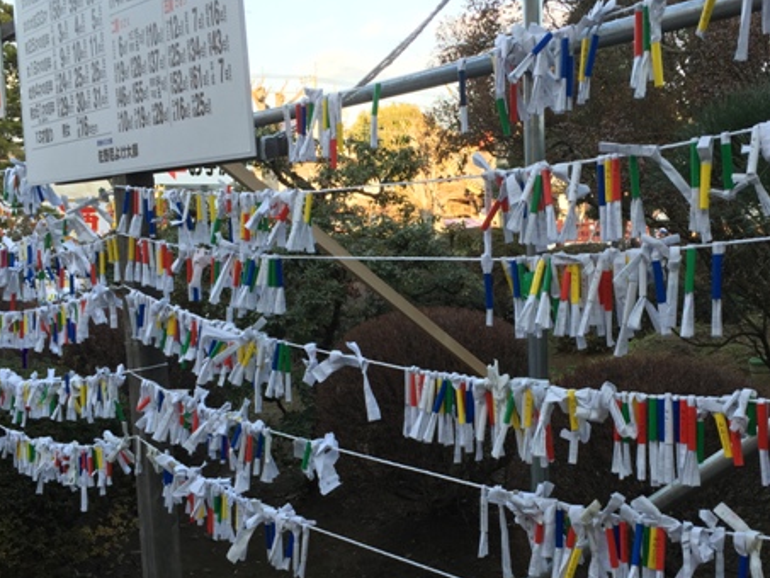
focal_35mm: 41
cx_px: 469
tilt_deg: -5.9
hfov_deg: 45.5
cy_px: 338
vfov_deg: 35.1
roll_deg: +2.1
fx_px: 912
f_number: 2.2
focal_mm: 4.15
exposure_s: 1/100
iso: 32
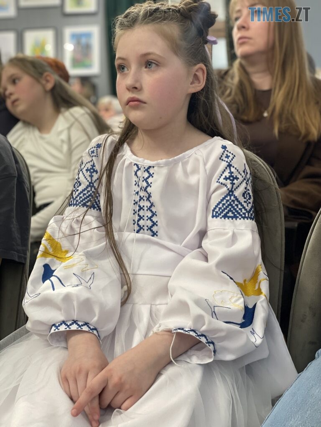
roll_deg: -0.9
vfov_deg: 36.8
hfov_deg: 28.0
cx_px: 160
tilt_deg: -4.3
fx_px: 643
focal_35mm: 52
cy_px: 214
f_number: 2
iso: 125
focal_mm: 6
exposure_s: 1/33
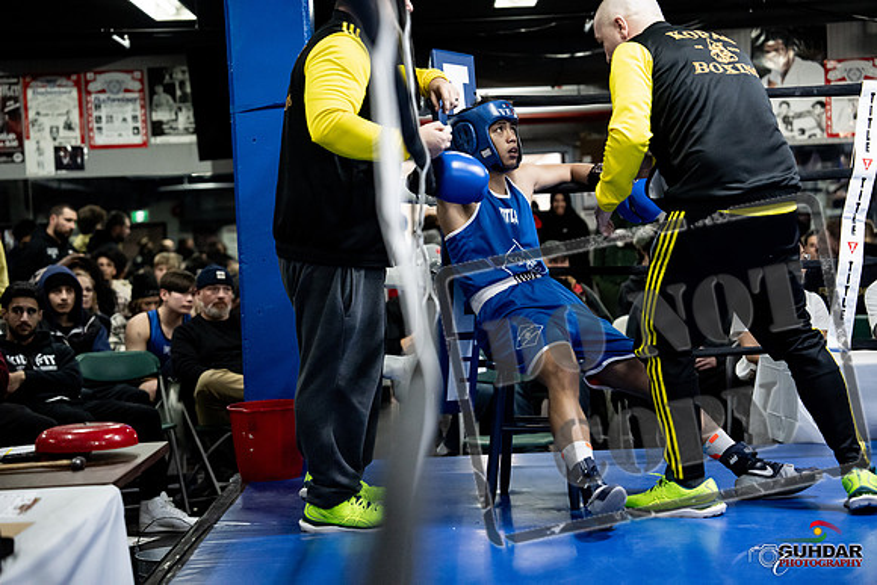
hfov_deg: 28.8
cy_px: 292
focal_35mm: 70
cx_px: 438
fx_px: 1706
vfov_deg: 19.5
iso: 8000
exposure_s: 1/1000
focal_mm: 70
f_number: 2.8
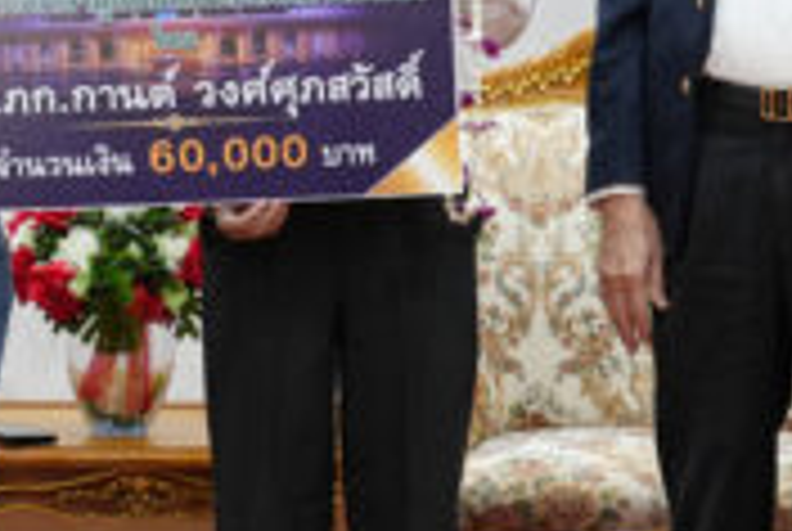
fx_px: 5774
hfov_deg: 7.8
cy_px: 50
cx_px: 166
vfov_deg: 5.3
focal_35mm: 262
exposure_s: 1/125
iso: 2000
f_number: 4.5
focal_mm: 77
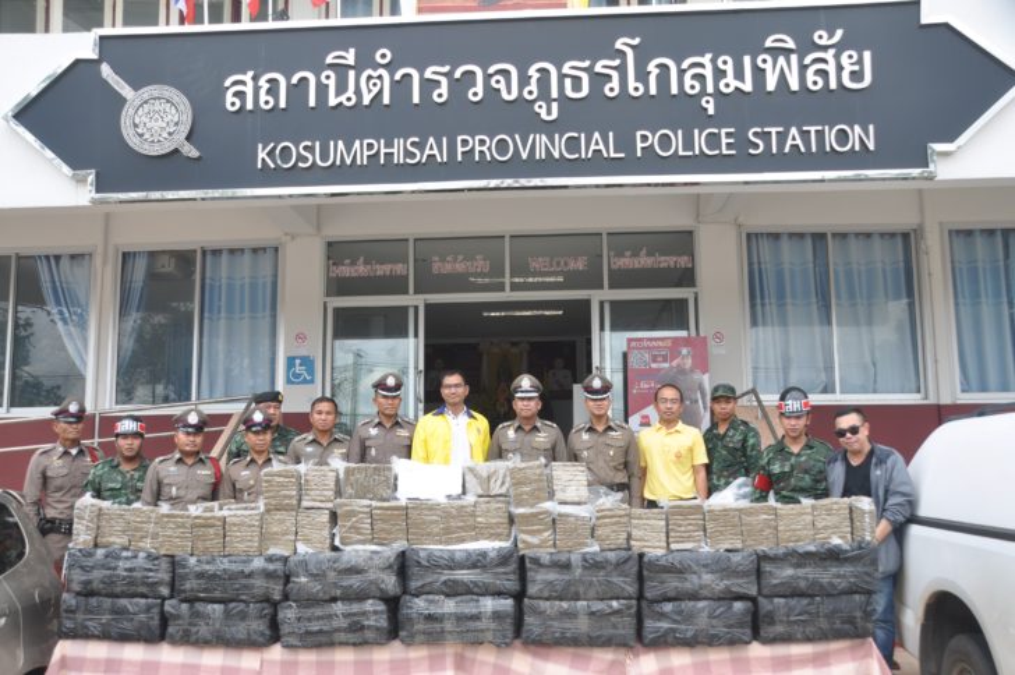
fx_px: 930
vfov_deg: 39.9
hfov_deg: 57.3
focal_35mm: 33
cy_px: 338
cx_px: 508
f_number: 7.1
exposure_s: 1/200
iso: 200
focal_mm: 22
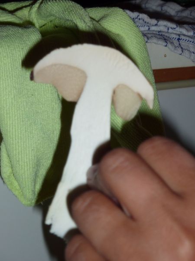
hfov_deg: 13.3
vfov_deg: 17.7
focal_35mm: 111
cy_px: 130
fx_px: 834
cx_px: 98
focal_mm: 18.2
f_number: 4.4
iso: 100
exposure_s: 1/125
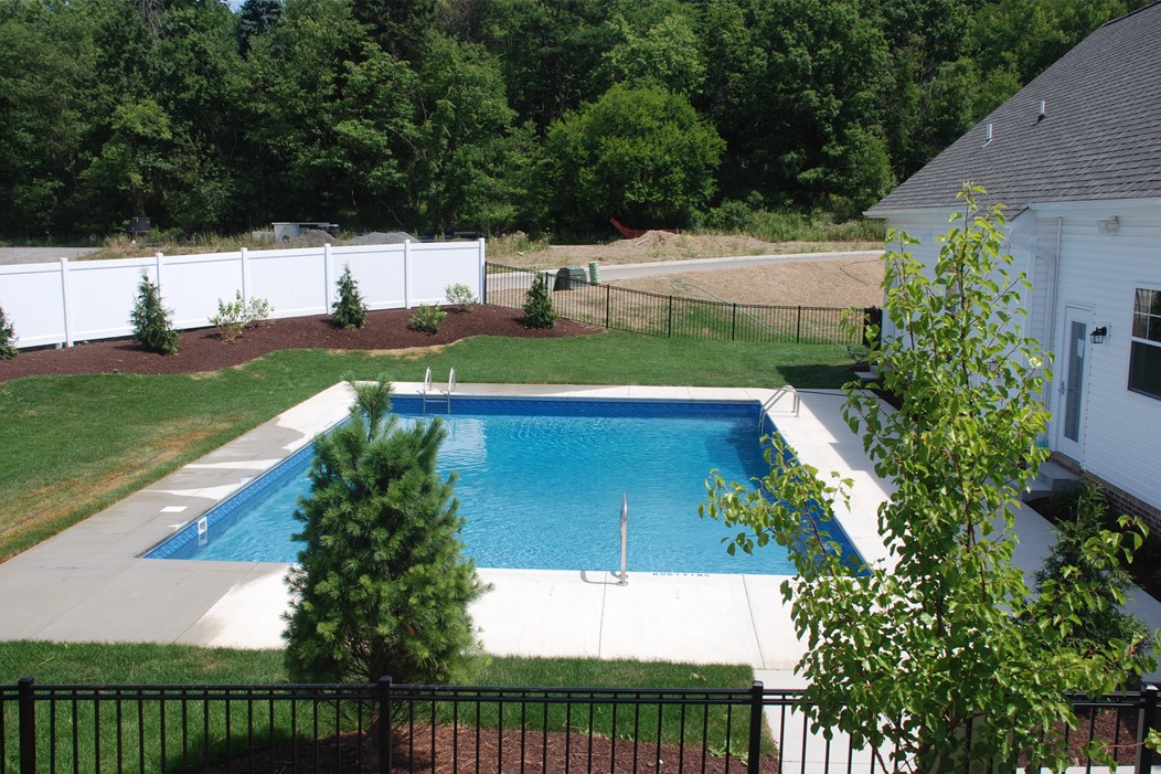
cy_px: 399
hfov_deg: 55.8
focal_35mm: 34
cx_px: 578
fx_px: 1096
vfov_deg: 38.9
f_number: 8
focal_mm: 22
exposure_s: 1/250
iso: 100
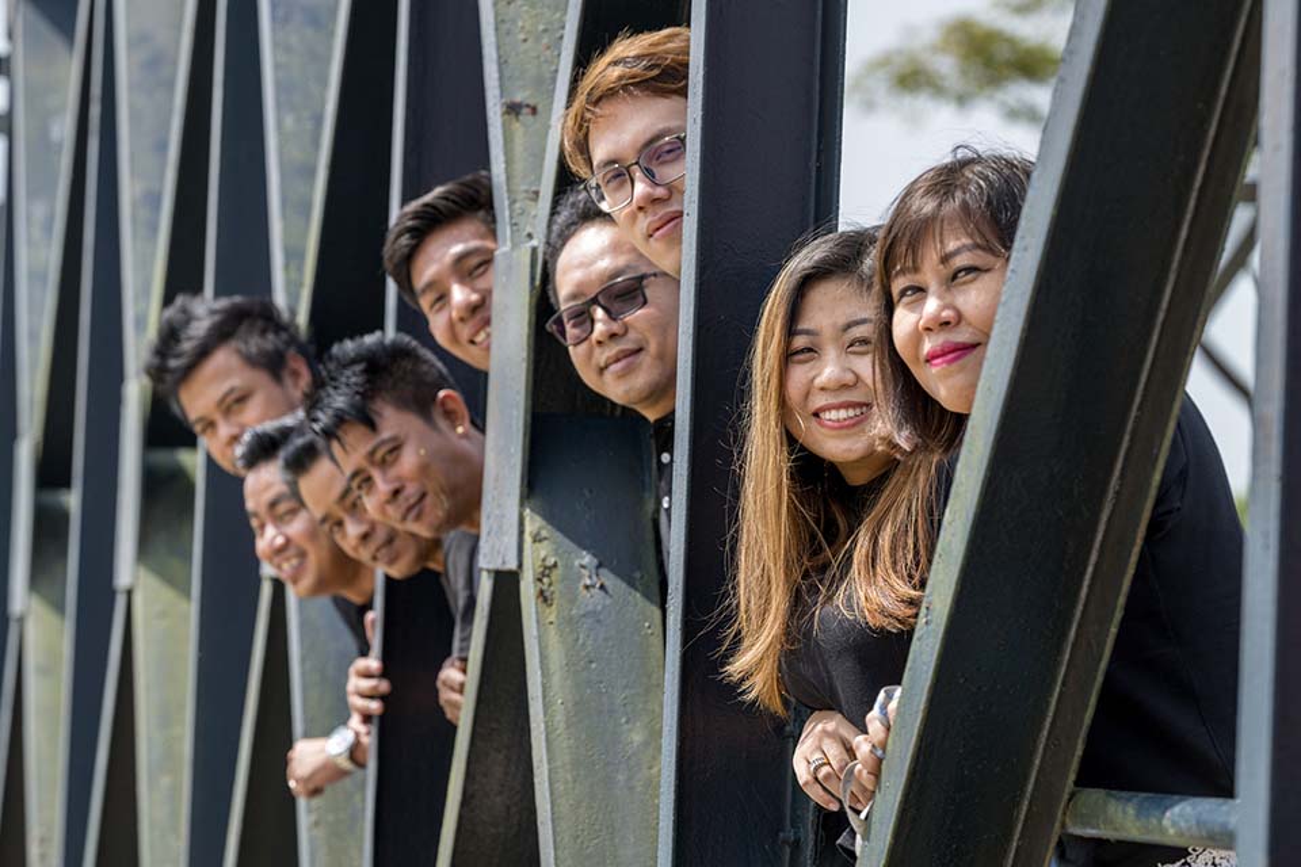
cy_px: 434
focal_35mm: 135
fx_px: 4878
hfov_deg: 15.2
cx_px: 650
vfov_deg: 10.2
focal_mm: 135
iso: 220
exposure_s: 1/640
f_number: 5.6
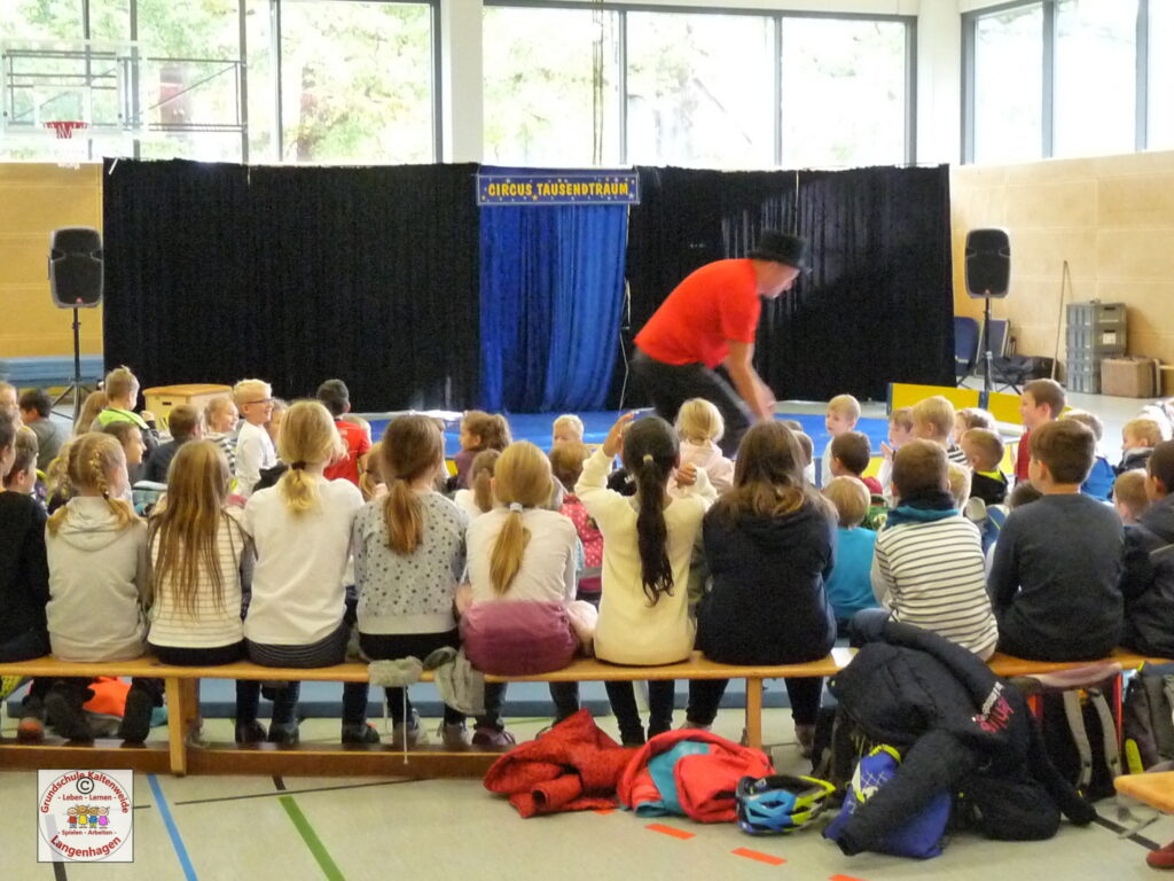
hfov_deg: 36.2
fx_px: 1797
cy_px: 440
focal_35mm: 53
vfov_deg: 27.5
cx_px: 587
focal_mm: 5.4
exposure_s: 1/60
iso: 800
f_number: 3
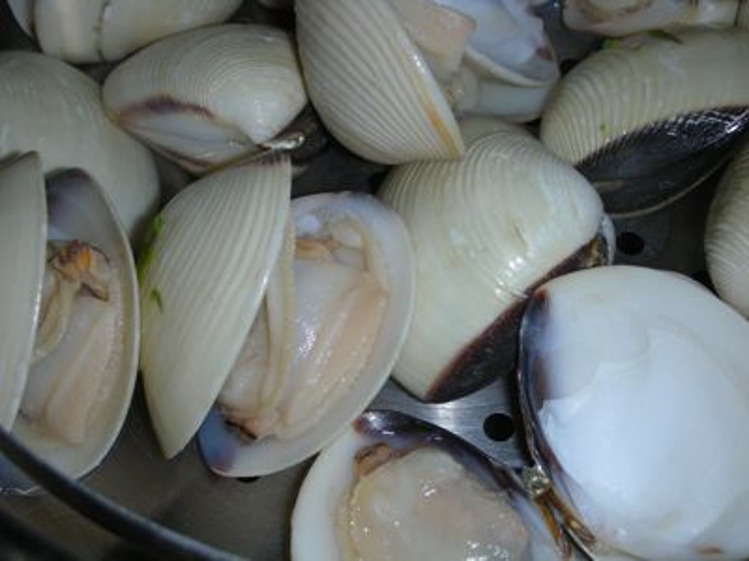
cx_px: 374
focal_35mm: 61
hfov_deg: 31.7
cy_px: 280
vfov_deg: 24.0
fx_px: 1320
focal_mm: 10.1
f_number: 10.5
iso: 50
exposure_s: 1/120
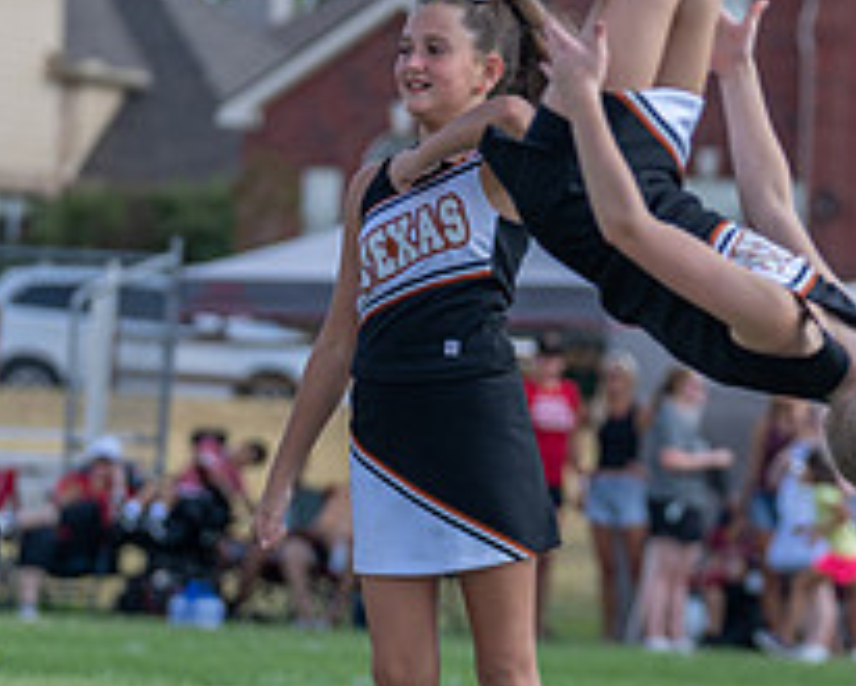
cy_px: 543
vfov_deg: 4.0
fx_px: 9910
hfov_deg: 4.9
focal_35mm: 391
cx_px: 725
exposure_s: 1/1000
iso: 125
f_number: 3.5
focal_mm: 127
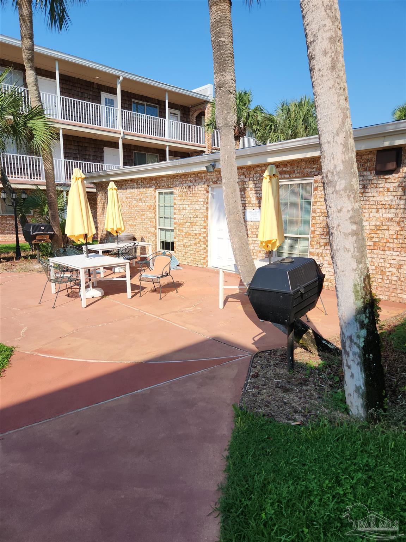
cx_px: 203
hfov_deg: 58.9
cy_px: 271
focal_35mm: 23
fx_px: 360
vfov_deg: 73.9
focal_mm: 5.4
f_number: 1.8
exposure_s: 1/1593
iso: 20
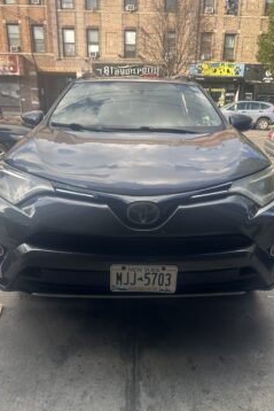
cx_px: 144
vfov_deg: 69.4
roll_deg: -1.1
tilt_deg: -17.0
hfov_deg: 49.6
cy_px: 211
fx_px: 297
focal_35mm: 26
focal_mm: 6.86
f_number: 1.78
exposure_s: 1/810
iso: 80
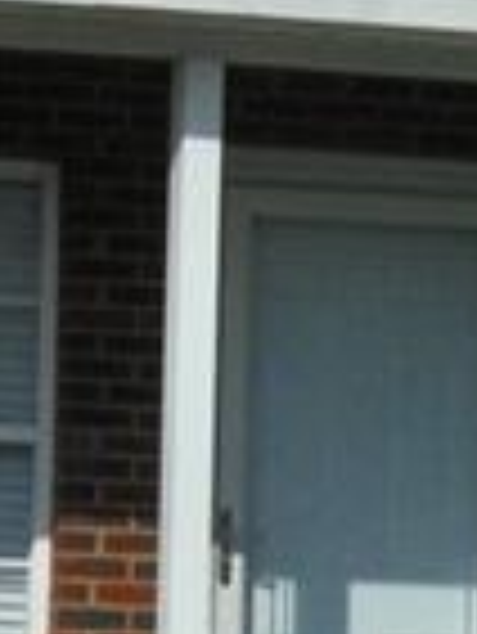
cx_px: 22
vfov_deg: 7.6
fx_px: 4788
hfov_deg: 5.7
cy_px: 49
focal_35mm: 261
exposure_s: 1/800
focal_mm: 8.5
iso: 64
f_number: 5.6
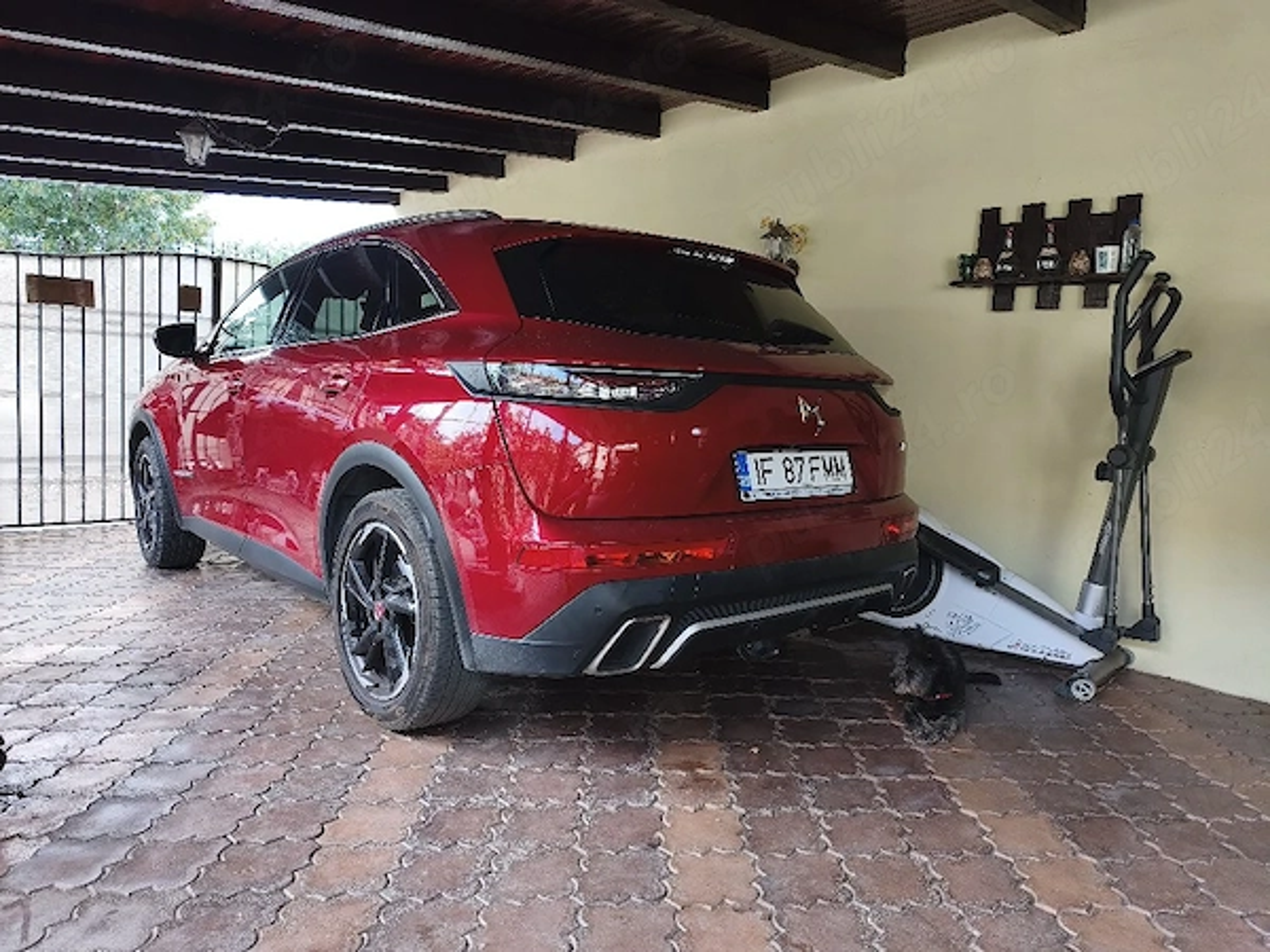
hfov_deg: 73.9
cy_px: 476
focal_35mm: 23
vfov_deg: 58.9
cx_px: 635
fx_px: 844
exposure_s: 1/100
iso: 125
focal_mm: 6.06
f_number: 1.7
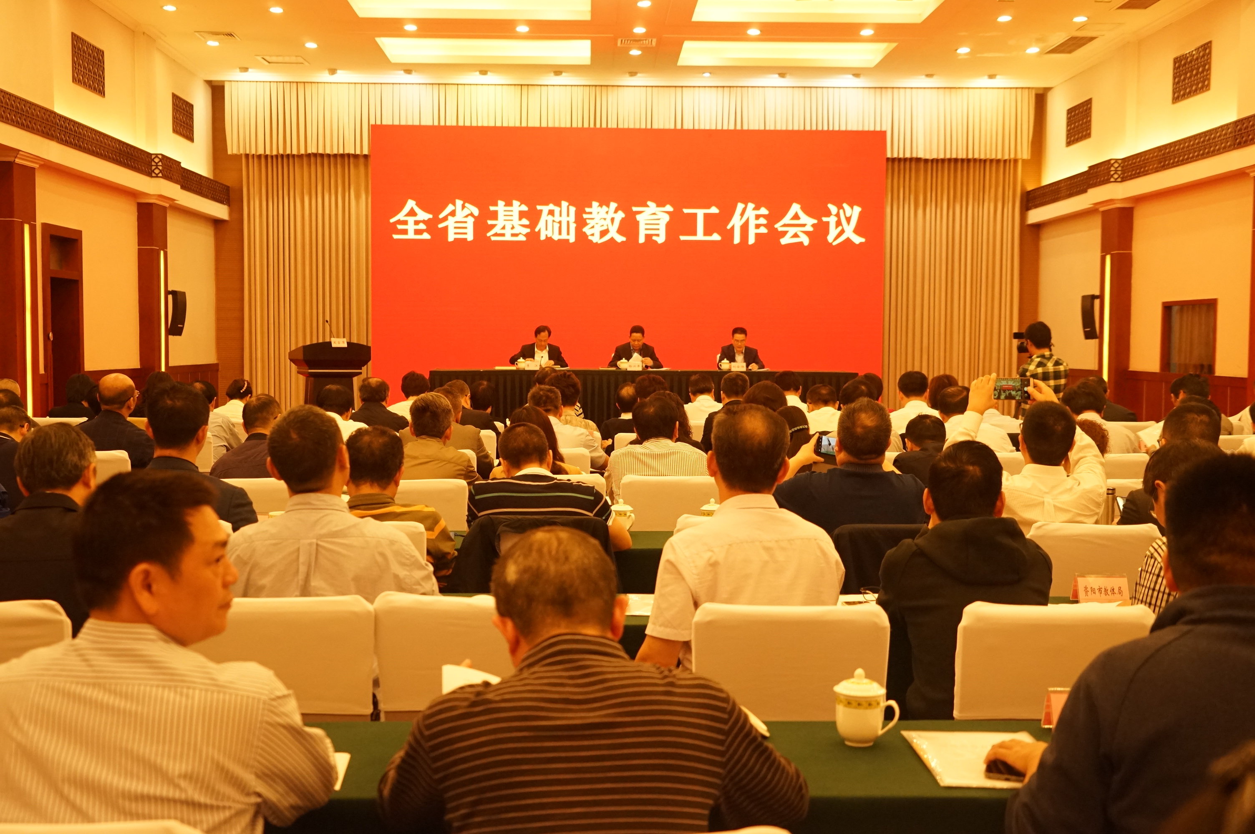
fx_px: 1358
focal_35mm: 39
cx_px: 628
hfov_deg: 49.6
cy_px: 417
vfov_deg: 34.1
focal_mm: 39
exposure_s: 1/125
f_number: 4.5
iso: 3200
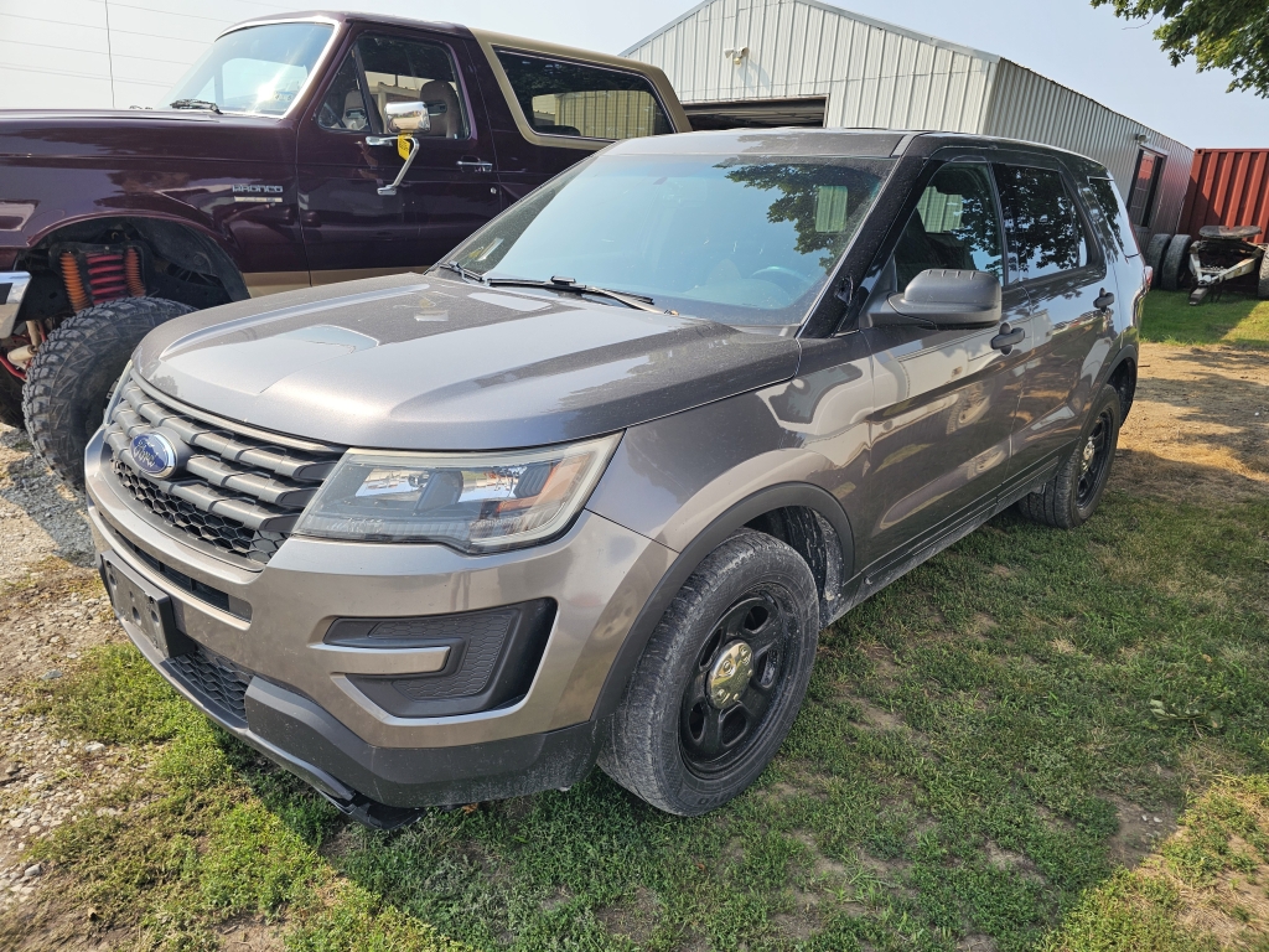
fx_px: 843
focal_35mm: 23
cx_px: 634
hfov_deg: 73.9
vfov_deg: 58.9
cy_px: 476
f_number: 1.7
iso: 10
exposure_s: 1/430
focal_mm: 6.3
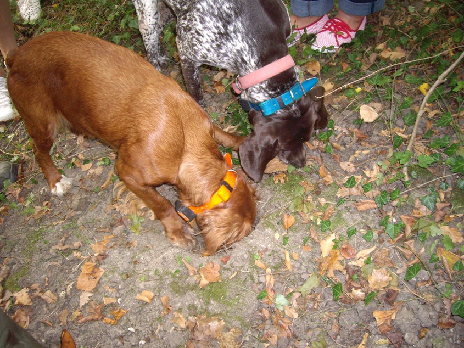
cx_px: 232
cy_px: 174
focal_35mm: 38
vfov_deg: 37.7
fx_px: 509
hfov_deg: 49.0
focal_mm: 6.2
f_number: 2.7
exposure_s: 1/40
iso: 200
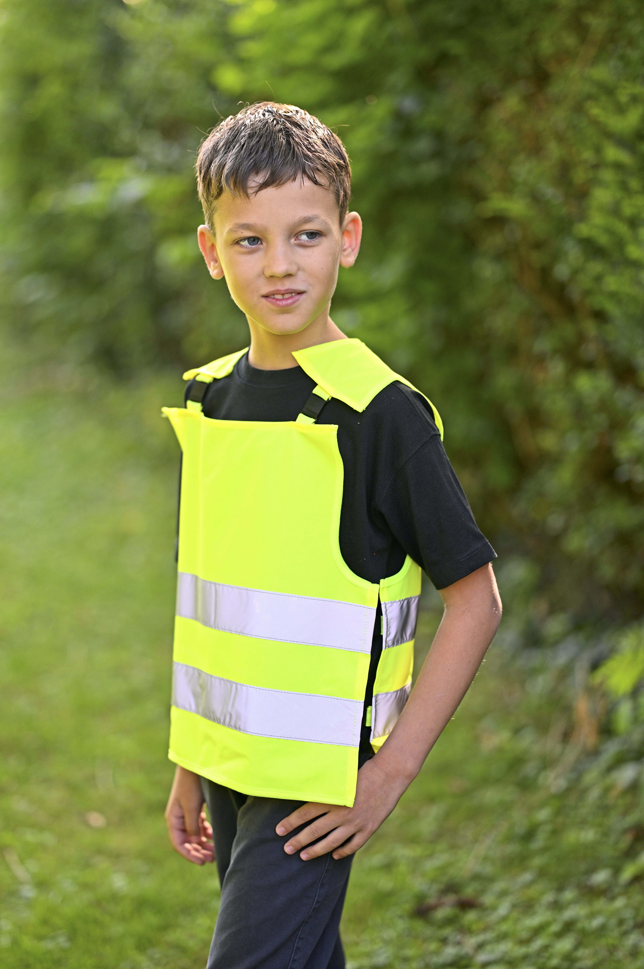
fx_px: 2284
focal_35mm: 85
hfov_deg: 16.1
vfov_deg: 23.9
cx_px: 322
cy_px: 484
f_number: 1.8
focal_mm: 85
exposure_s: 1/1000
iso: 200
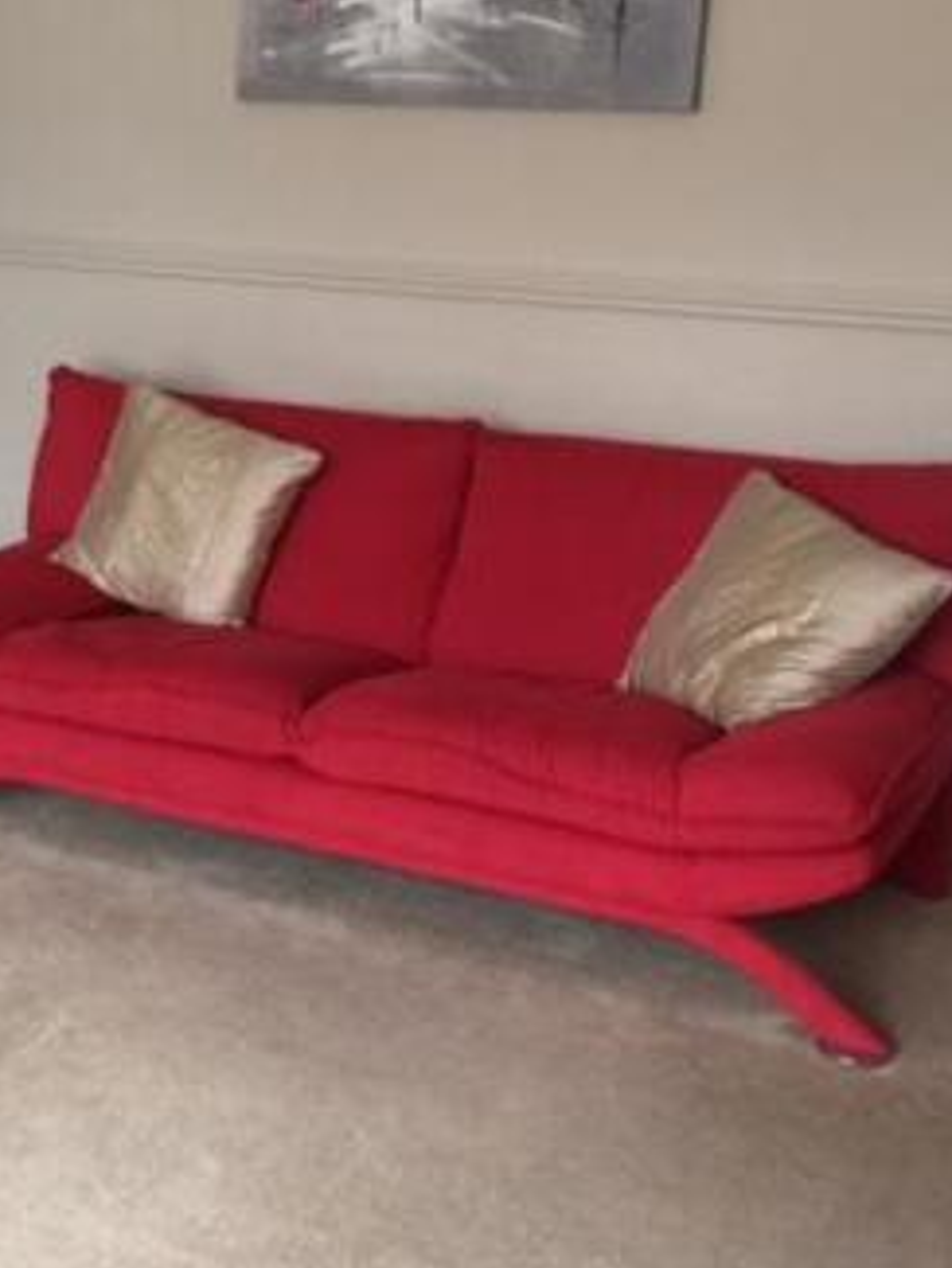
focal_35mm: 52
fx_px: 1906
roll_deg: -1.4
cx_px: 166
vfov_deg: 36.7
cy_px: 533
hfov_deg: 27.4
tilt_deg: -14.2
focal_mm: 4.15
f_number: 2.2
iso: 64
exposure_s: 1/15
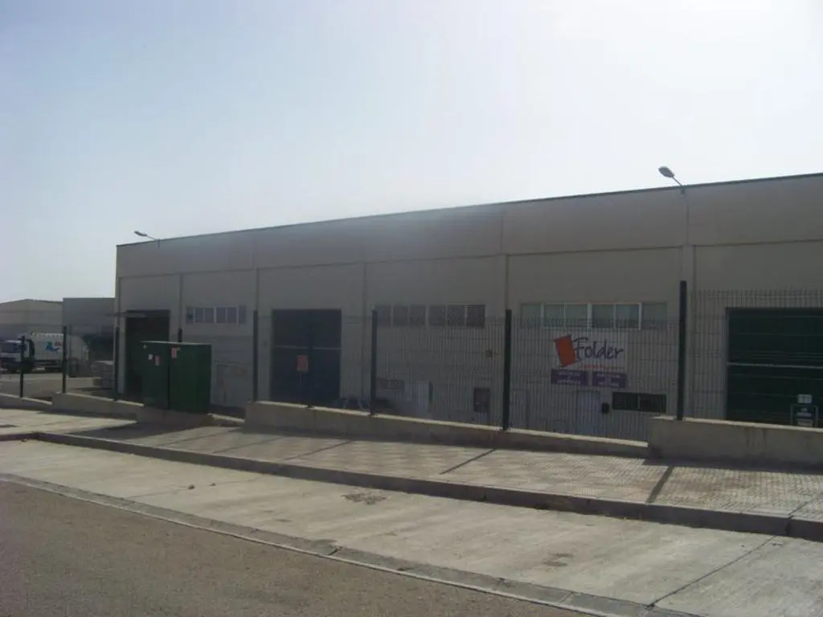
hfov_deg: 51.4
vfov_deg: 39.7
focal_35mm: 36
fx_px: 856
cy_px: 308
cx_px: 412
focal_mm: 5.85
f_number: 4
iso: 68
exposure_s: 1/1250
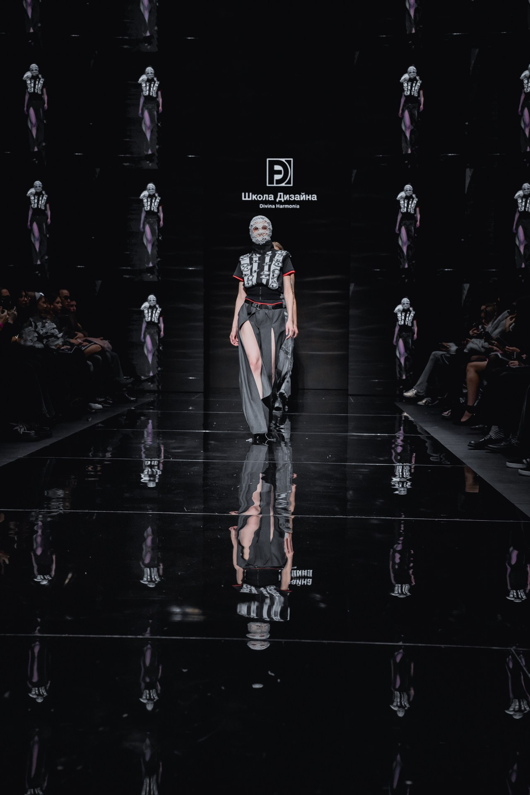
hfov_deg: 29.2
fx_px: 1016
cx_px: 265
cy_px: 398
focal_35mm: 46
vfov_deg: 42.7
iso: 2000
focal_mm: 46
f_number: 4.5
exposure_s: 1/250
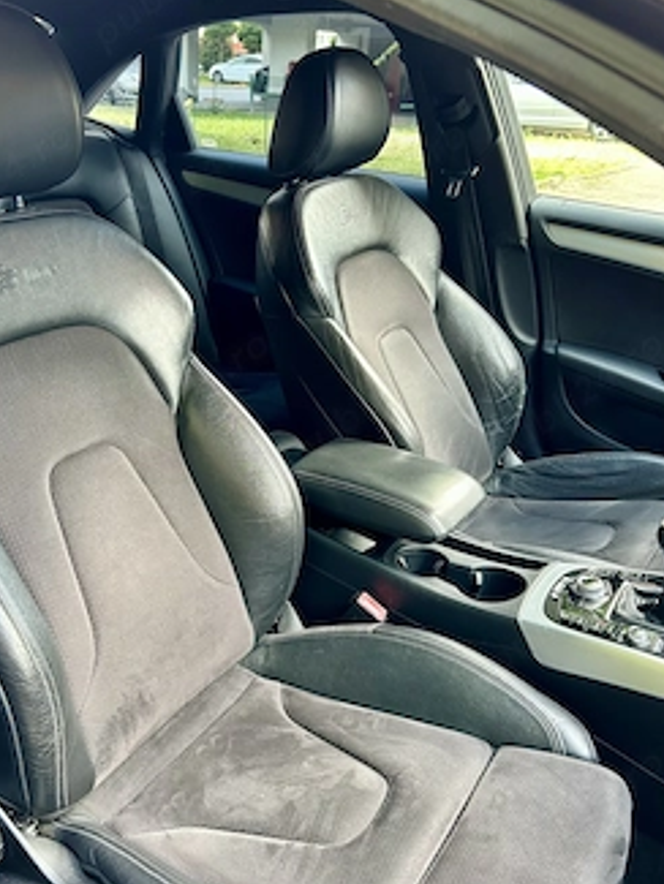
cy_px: 441
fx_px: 818
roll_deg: -4.1
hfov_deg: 44.0
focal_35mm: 32
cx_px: 264
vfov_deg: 56.8
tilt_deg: -24.2
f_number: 1.5
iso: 125
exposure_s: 1/121
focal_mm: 5.7
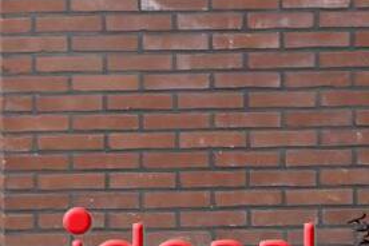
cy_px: -84
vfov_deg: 6.8
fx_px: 2060
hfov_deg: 9.7
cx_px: -279
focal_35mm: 201
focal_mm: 56
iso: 8000
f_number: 9
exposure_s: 1/1250
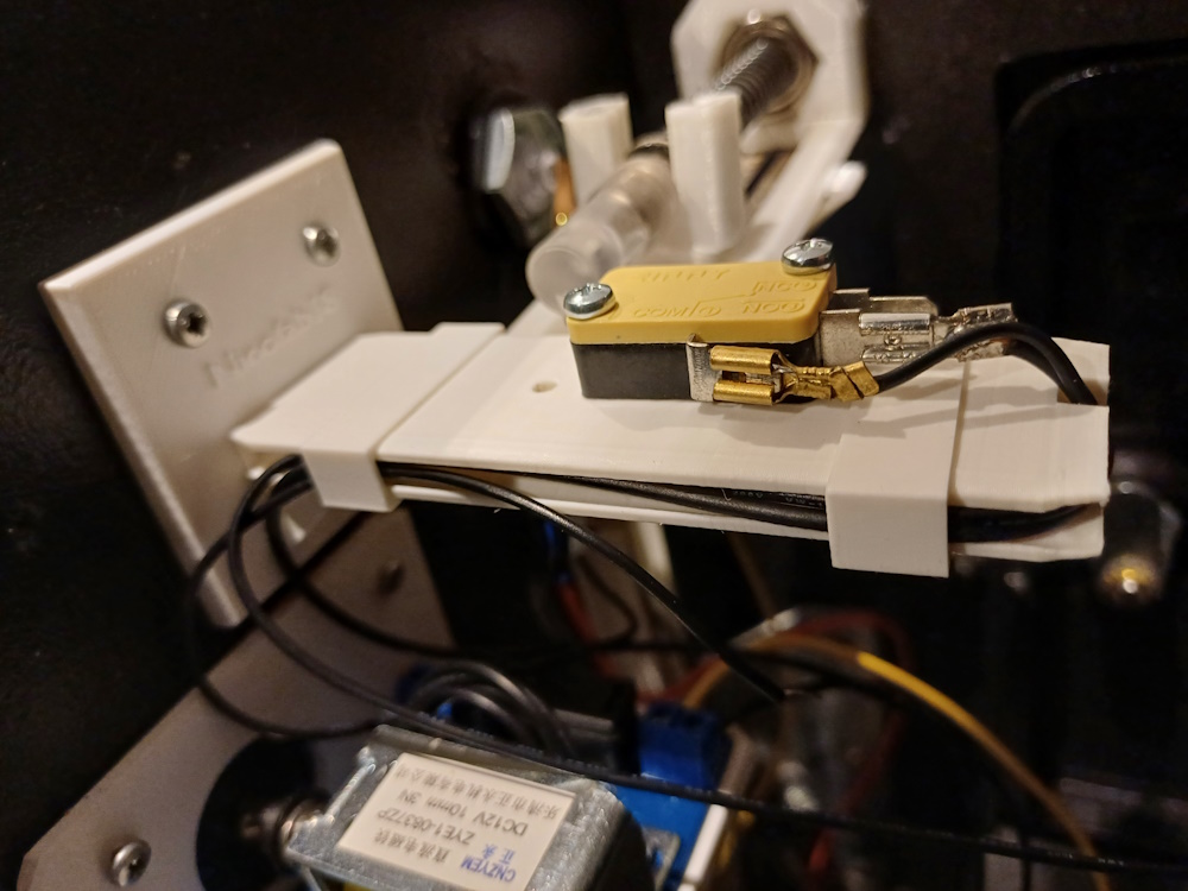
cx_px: 594
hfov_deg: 69.4
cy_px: 446
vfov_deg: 54.9
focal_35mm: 25
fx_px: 858
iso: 320
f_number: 1.8
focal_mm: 4.65
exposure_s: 1/33
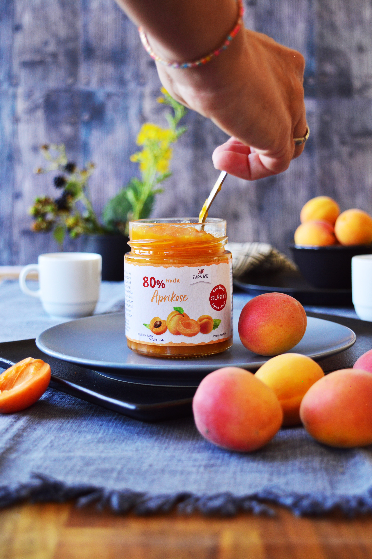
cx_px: 184
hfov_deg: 24.6
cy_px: 276
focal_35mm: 55
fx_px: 854
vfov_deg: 36.3
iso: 200
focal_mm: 36
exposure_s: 1/50
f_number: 5
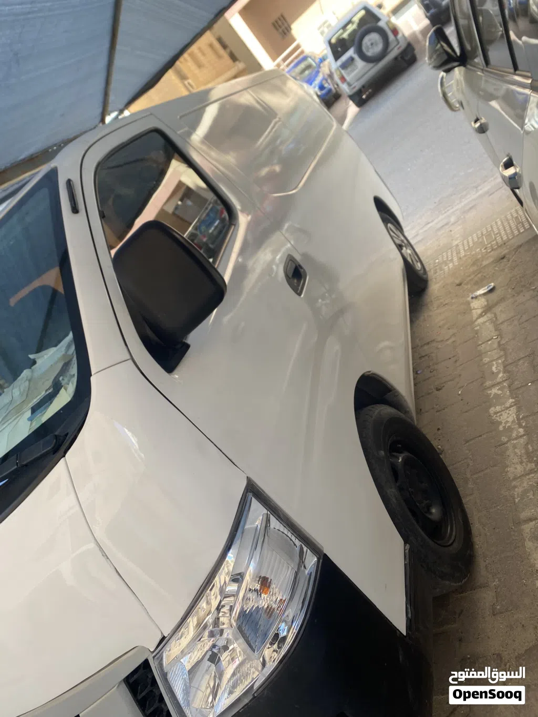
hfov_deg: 53.1
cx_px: 269
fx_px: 539
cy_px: 358
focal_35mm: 26
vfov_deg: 67.3
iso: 32
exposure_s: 1/211
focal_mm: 4.25
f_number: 1.8
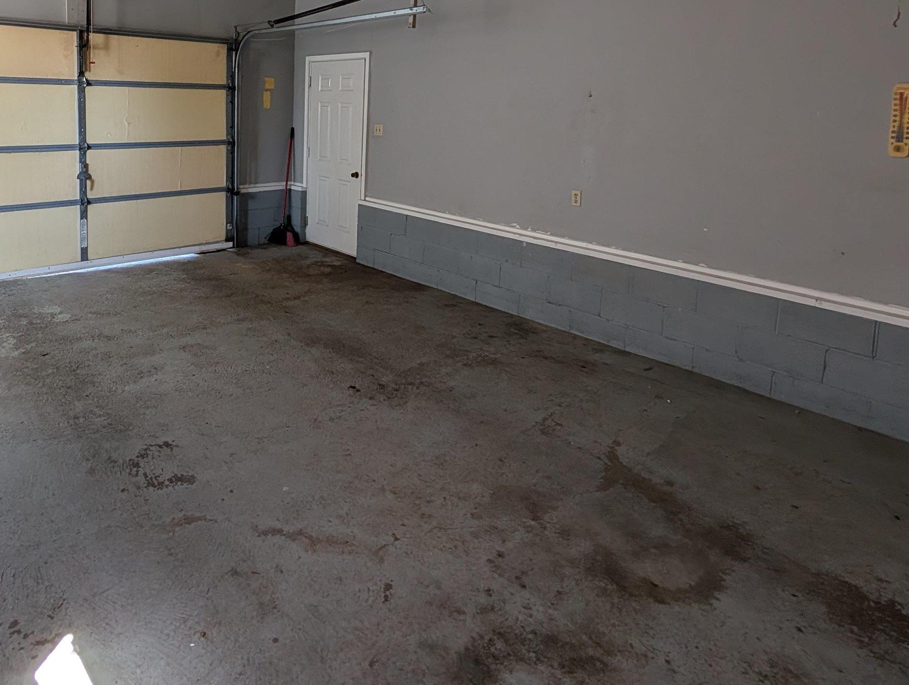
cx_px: 336
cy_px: 147
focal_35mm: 21
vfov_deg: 59.1
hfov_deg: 77.4
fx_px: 552
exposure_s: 1/60
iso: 94
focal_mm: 2.02
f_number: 1.7
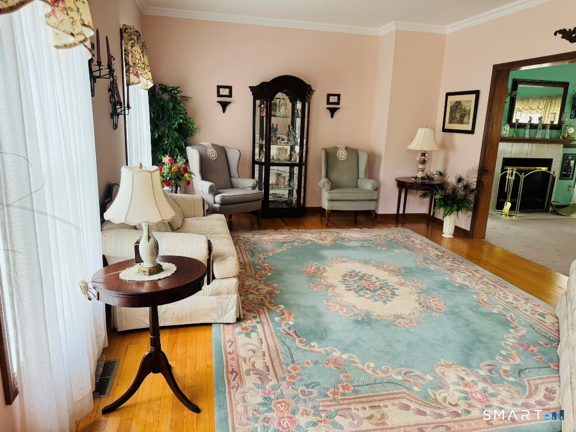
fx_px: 399
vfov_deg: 56.8
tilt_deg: -13.2
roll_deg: -2.2
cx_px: 288
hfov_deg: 71.6
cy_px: 216
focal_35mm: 24
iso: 125
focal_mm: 6.76
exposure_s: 1/60
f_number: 1.78
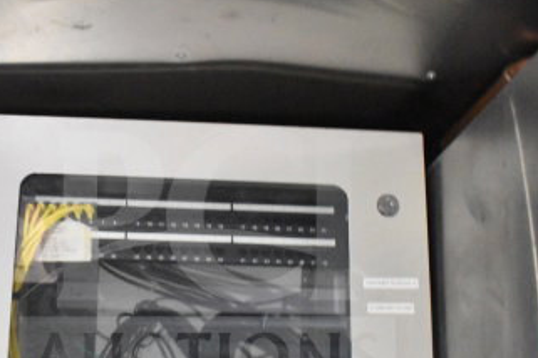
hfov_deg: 34.9
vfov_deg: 23.6
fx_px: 852
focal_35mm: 57
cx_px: 206
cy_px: 263
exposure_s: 1/30
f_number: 3.8
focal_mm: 20
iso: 11400
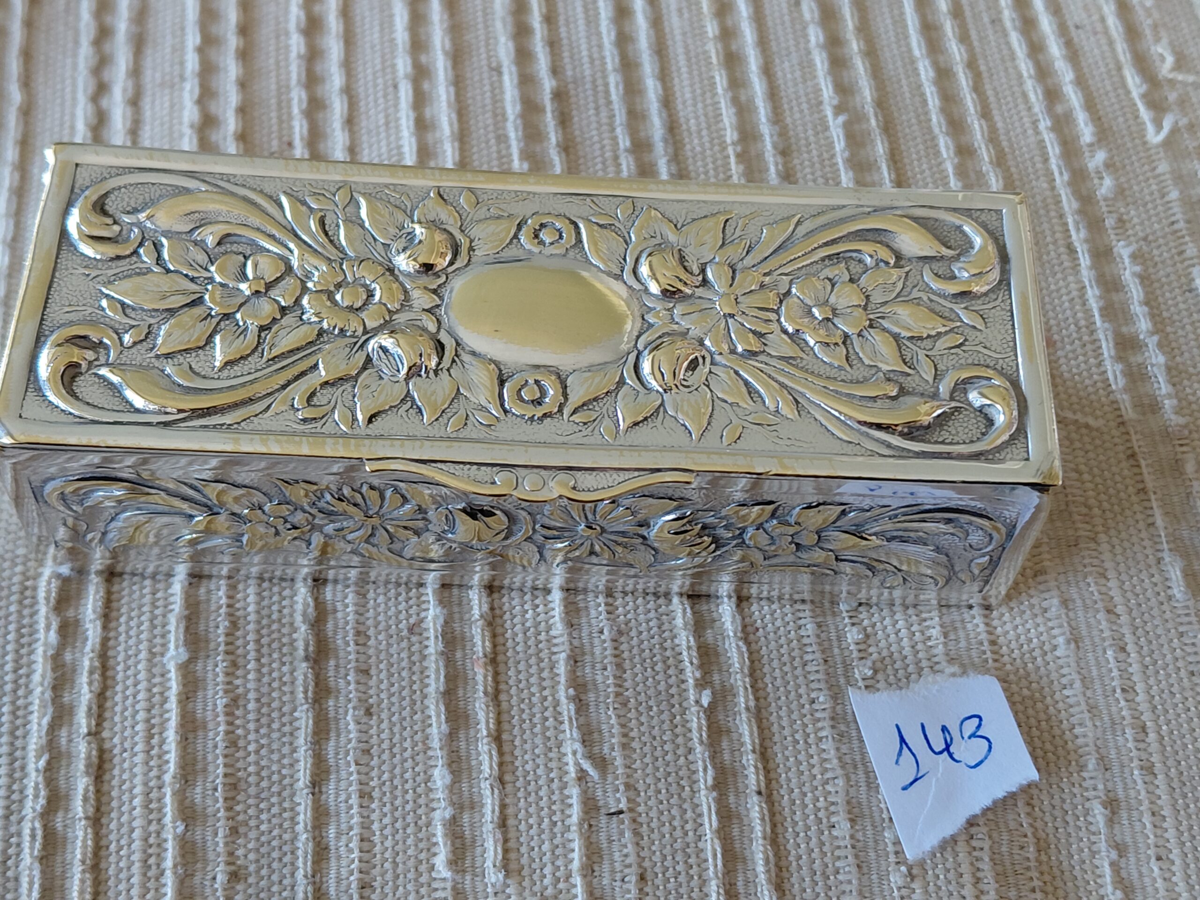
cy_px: 450
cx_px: 600
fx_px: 867
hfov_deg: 69.4
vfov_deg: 54.9
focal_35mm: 25
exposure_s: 1/60
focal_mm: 4.69
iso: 200
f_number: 1.8
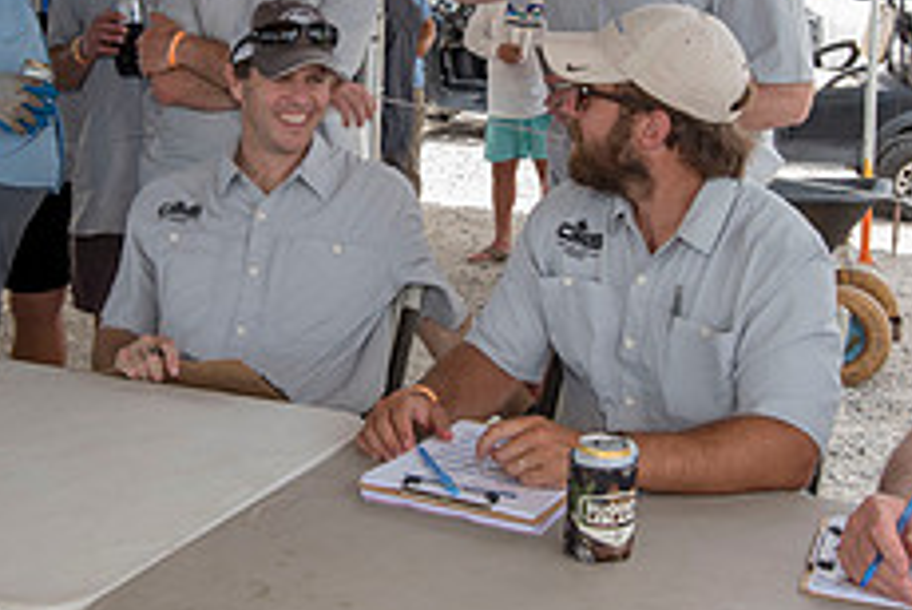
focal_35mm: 63
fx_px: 1598
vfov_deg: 21.3
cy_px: 101
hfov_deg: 31.8
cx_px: 373
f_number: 6.3
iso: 250
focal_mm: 25
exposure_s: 1/100
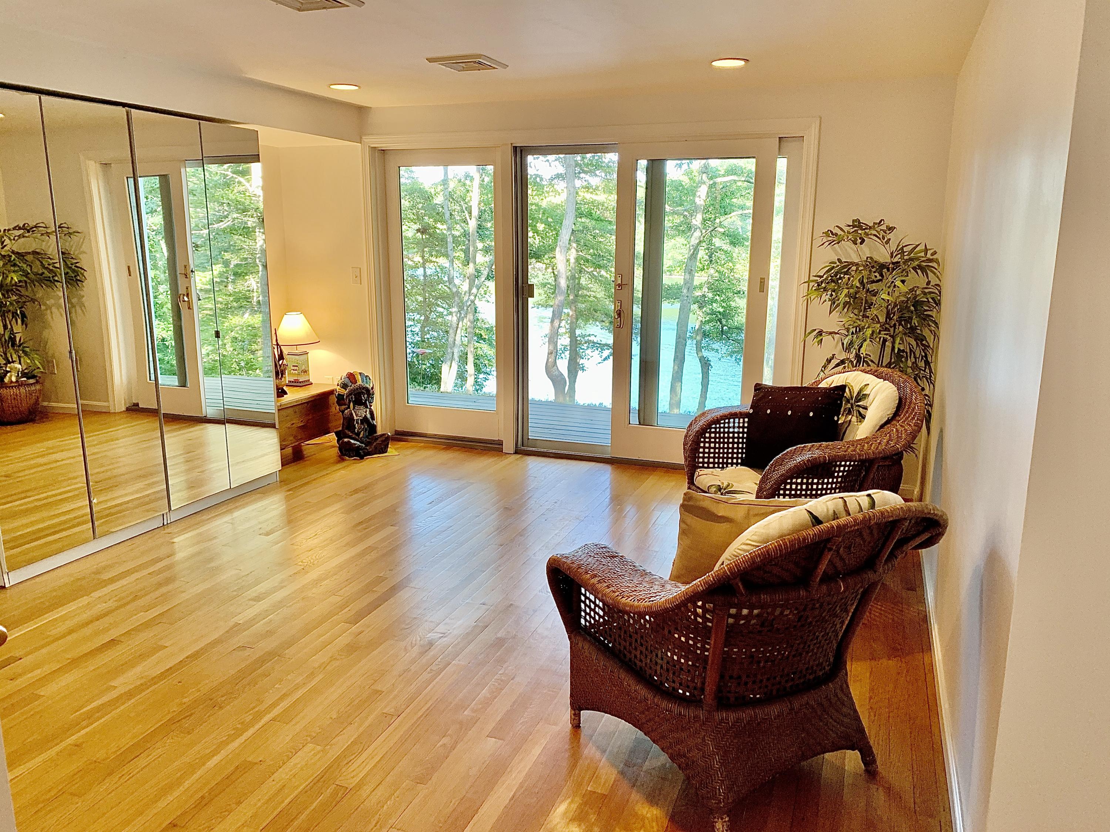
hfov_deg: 67.3
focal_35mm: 26
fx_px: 834
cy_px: 416
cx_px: 555
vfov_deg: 53.1
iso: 80
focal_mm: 4.25
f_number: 1.8
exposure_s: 1/60
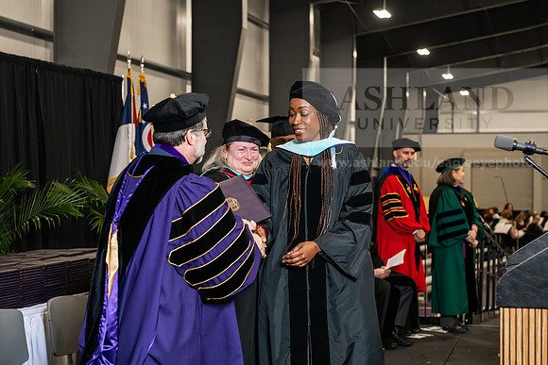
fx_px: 1066
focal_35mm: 70
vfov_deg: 19.5
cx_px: 274
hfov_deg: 28.8
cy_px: 182
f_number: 5
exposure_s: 1/200
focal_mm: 70
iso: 2000
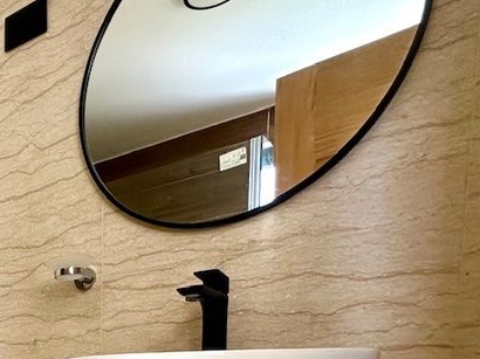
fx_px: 568
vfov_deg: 28.9
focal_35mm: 41
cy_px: 461
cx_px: -71
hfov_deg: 37.0
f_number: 2.2
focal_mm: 2.22
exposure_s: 1/99
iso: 160
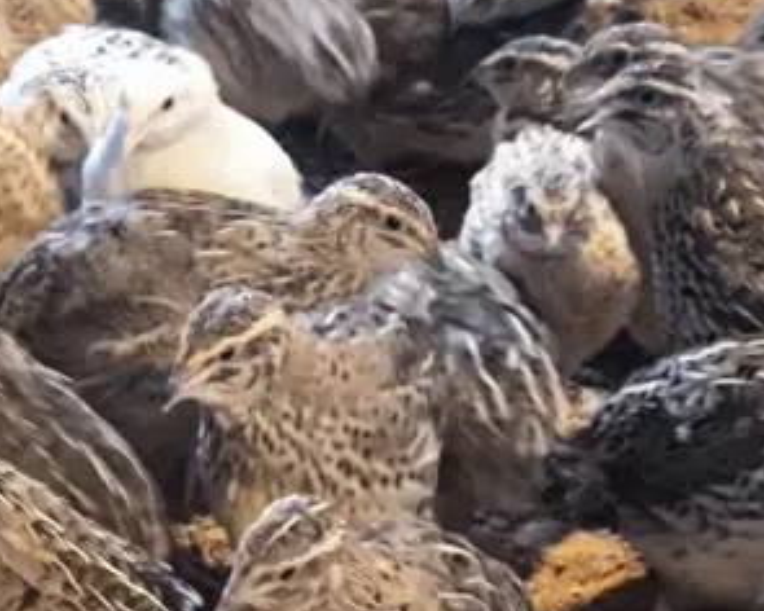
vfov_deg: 9.6
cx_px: 23
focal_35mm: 158
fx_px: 3573
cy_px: 755
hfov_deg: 12.1
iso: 640
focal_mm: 6.92
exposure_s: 1/33.3
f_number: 1.9
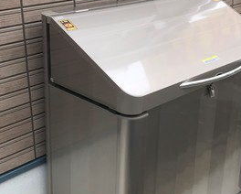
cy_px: 78
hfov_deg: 30.4
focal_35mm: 62
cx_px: 132
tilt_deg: -16.8
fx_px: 443
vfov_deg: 24.6
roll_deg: +3.1
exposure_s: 1/120
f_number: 1.8
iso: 32
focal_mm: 3.99
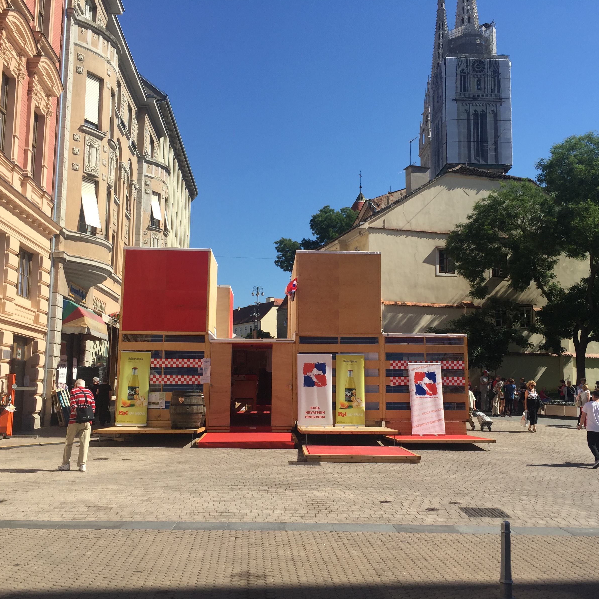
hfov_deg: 47.2
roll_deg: -1.6
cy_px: 303
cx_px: 317
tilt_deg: +7.9
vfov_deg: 47.2
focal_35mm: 35
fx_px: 685
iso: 32
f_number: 2.2
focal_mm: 4.15
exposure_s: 1/1799
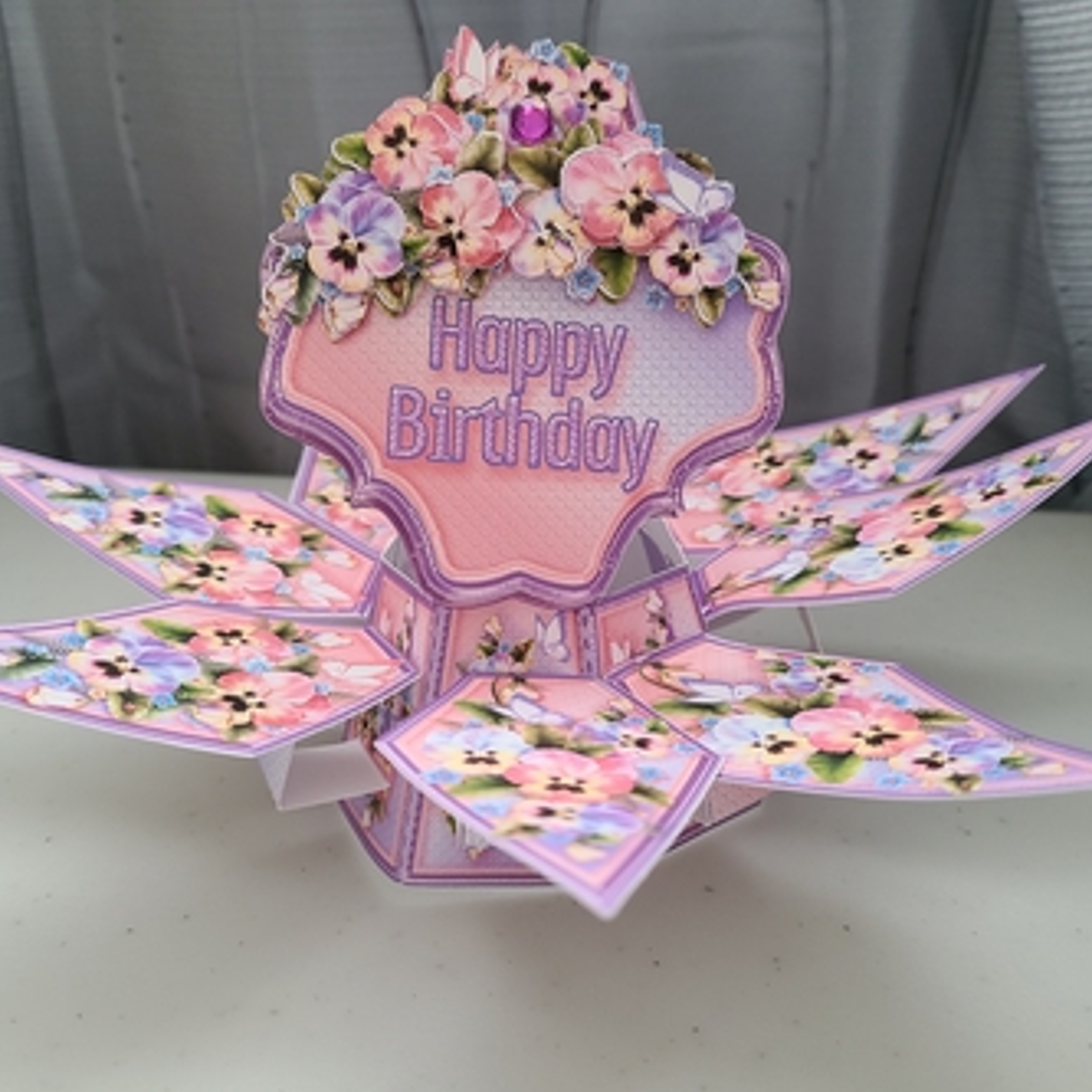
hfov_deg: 52.5
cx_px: 557
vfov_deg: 52.5
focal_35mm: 31
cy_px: 549
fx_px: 1106
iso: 500
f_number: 1.8
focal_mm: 5.4
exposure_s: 1/40
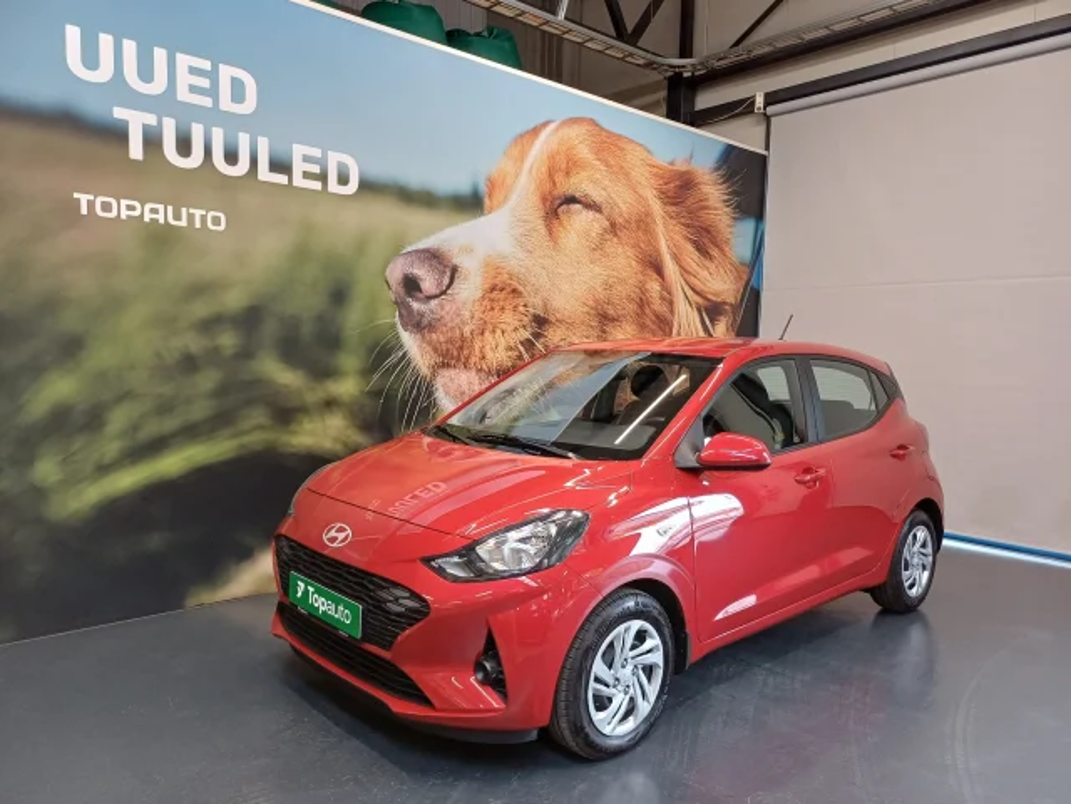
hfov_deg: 69.4
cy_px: 402
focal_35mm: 25
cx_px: 536
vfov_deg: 54.9
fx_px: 773
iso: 160
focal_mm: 4.65
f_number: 1.8
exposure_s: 1/50
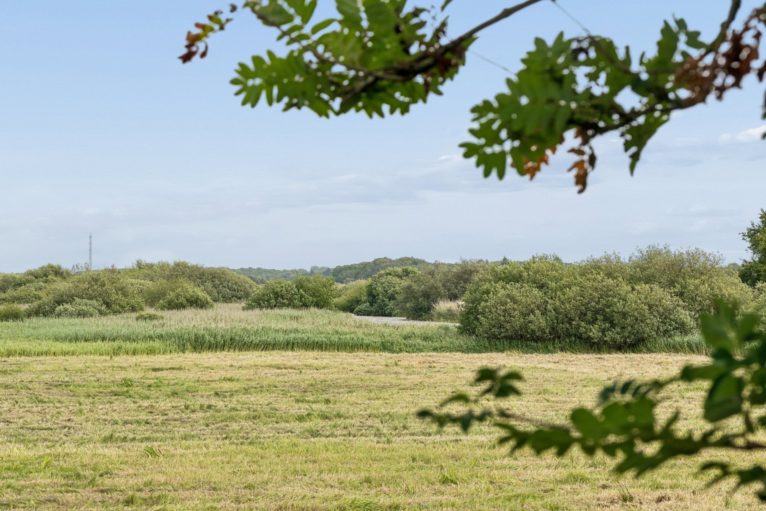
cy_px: 256
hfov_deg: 19.5
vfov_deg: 13.0
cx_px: 383
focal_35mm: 105
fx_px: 2234
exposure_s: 1/320
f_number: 8
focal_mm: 70
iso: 200
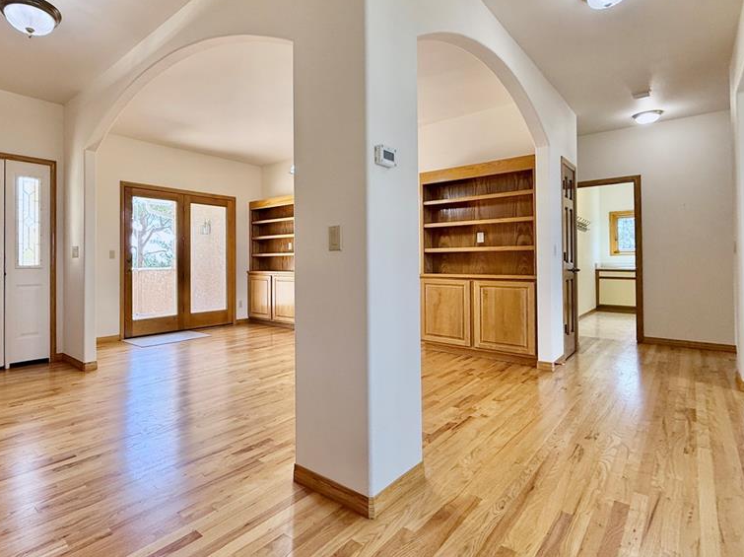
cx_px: 275
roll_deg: -0.8
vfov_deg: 68.5
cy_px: 258
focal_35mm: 19
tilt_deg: +1.7
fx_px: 408
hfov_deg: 83.0
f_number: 2.2
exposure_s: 1/120
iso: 125
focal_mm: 2.22
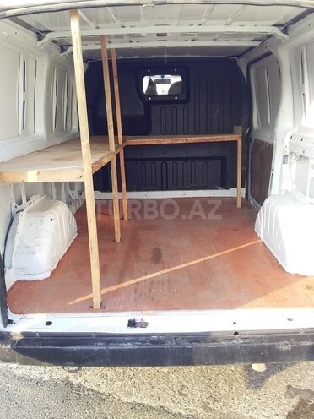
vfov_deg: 58.4
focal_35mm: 31
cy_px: 210
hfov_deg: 45.4
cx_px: 157
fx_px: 375
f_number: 2.2
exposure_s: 1/100
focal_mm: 3.3
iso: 40
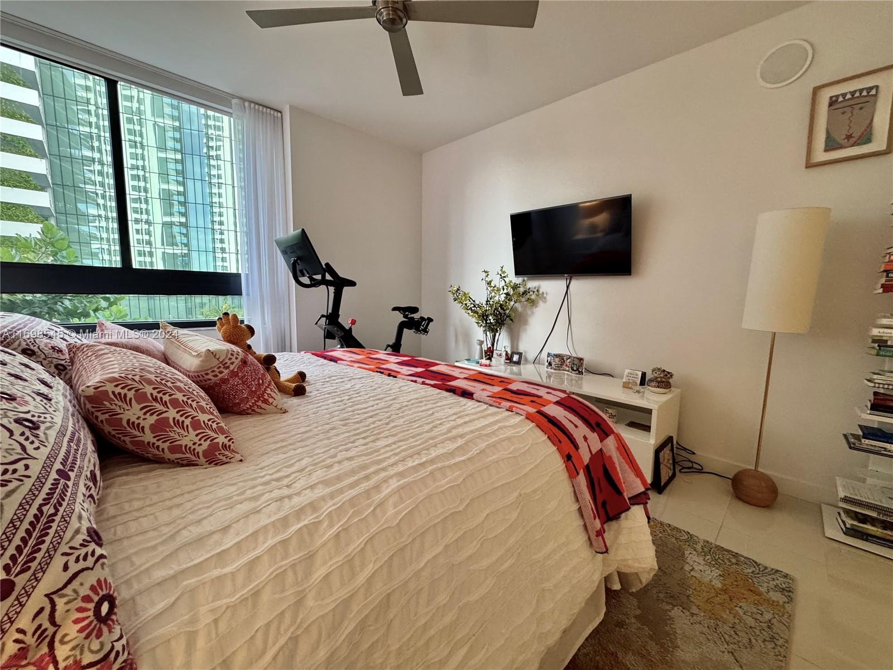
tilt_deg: -8.6
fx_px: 361
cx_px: 446
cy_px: 335
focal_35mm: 14
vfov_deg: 85.7
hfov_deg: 102.1
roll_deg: -1.4
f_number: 2.2
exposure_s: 1/120
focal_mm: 2.22
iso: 250
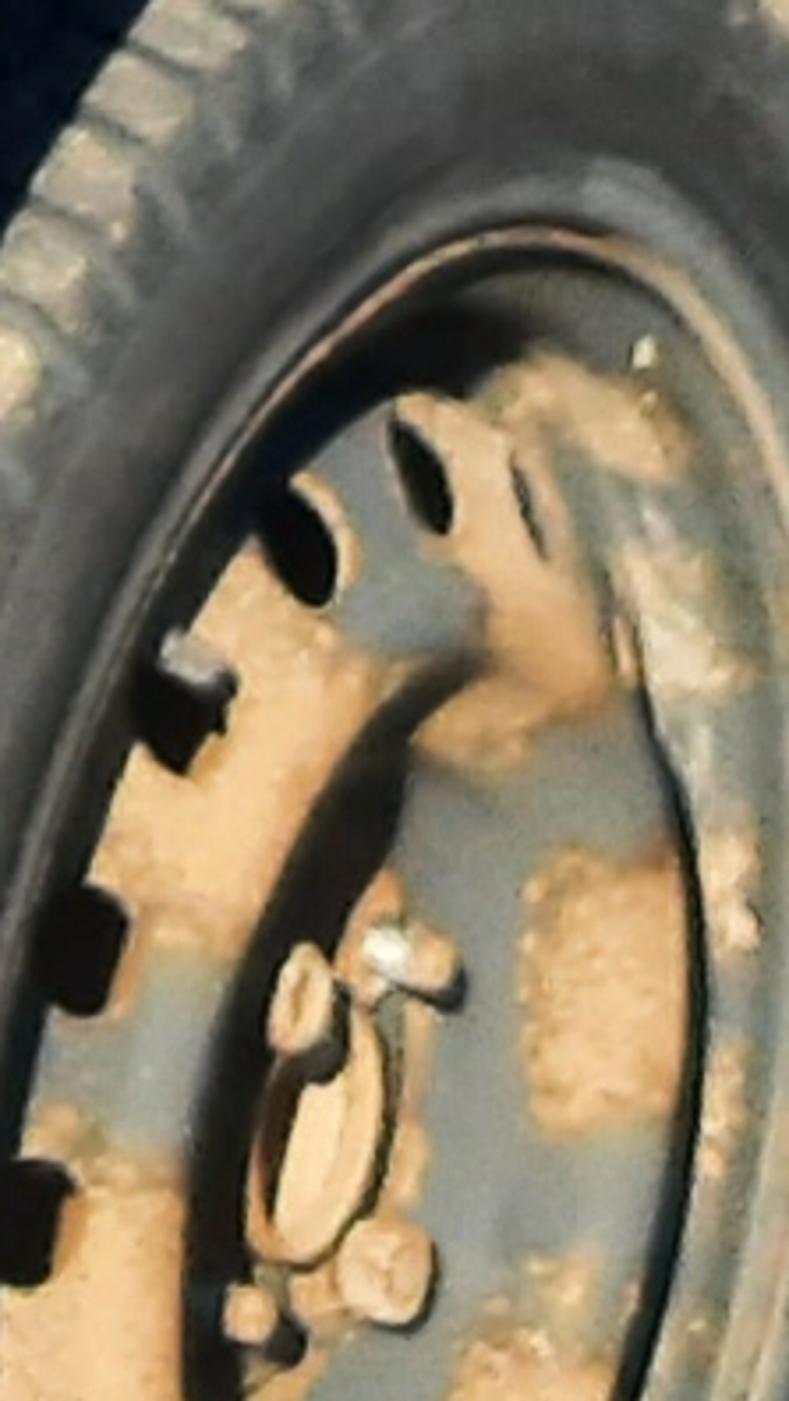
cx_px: -1744
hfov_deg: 4.1
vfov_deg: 7.1
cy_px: -1829
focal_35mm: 286
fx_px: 10628
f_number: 1.7
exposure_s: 1/1244
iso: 40
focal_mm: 3.92
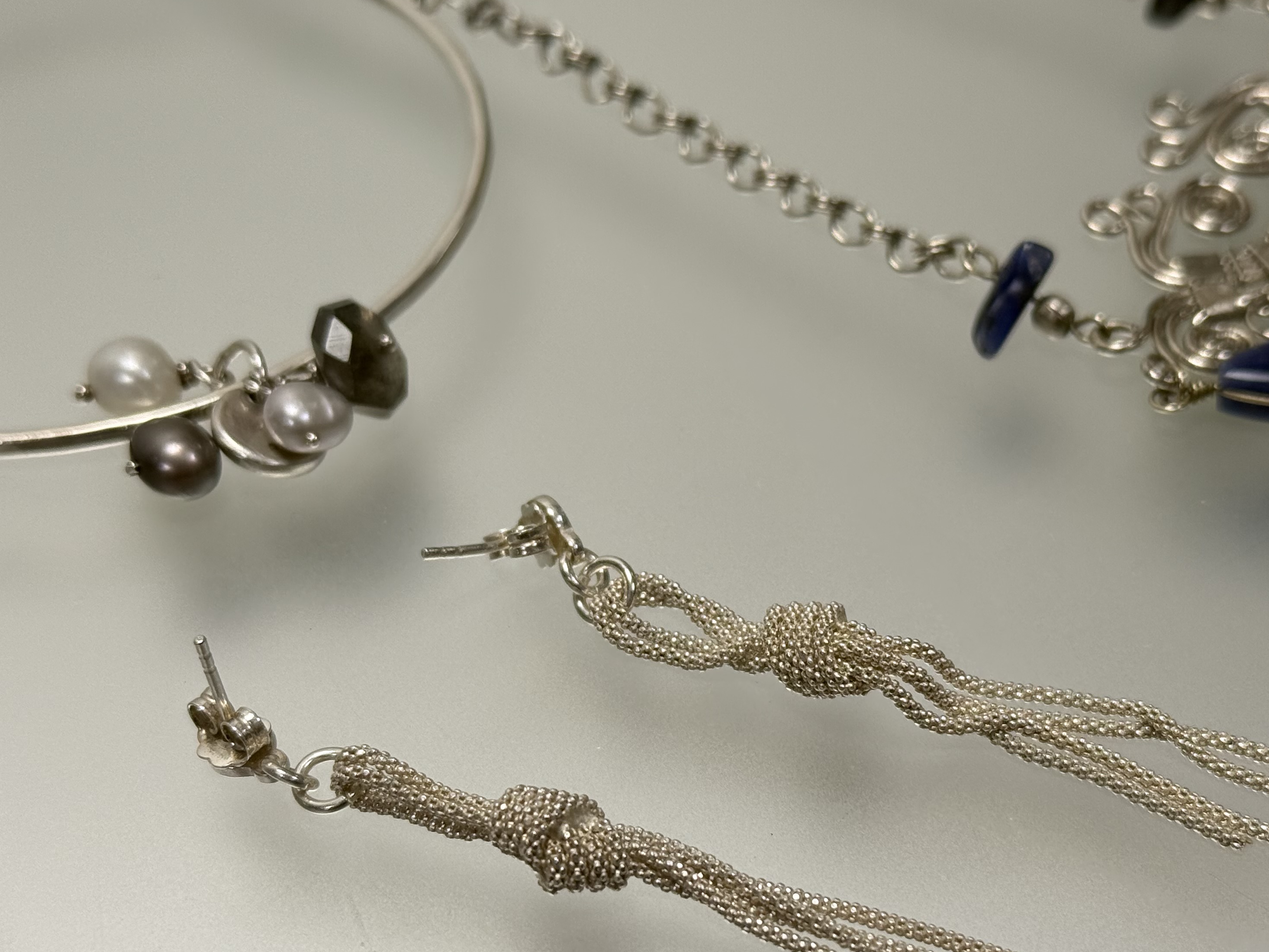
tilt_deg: -47.0
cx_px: 692
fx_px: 2420
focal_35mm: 66
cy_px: 559
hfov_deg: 29.4
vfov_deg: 22.2
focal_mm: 6.76
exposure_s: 1/203
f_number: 1.78
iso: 80
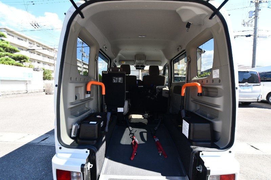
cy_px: 90
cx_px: 136
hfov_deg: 96.7
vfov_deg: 73.7
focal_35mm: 16
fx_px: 120
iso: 200
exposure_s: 1/250
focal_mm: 11
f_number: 5.6
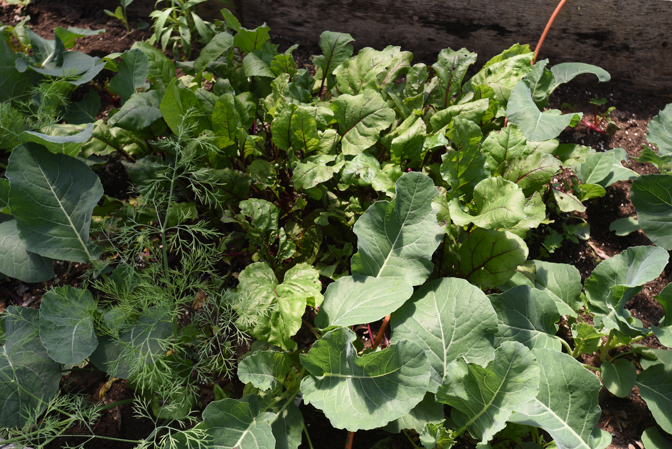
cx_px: 336
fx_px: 654
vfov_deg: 37.9
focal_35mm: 35
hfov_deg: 54.4
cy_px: 224
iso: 200
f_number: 5.6
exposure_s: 1/400
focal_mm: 35
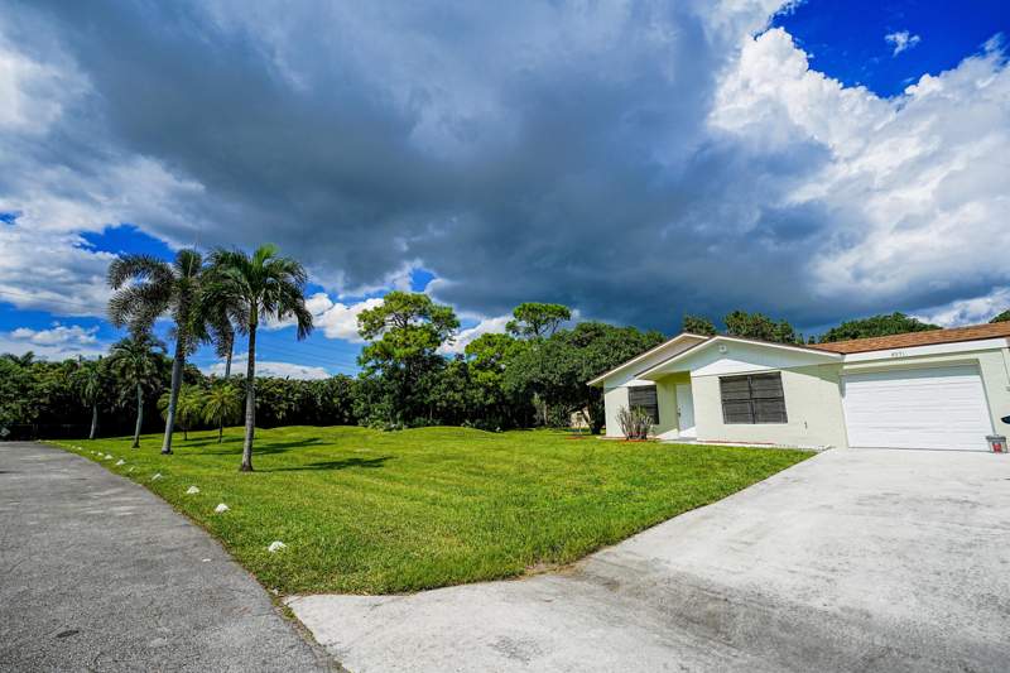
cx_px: 505
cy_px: 336
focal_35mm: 14
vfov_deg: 81.2
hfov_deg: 104.3
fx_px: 393
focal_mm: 14
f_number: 7.1
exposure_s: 1/1000
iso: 100
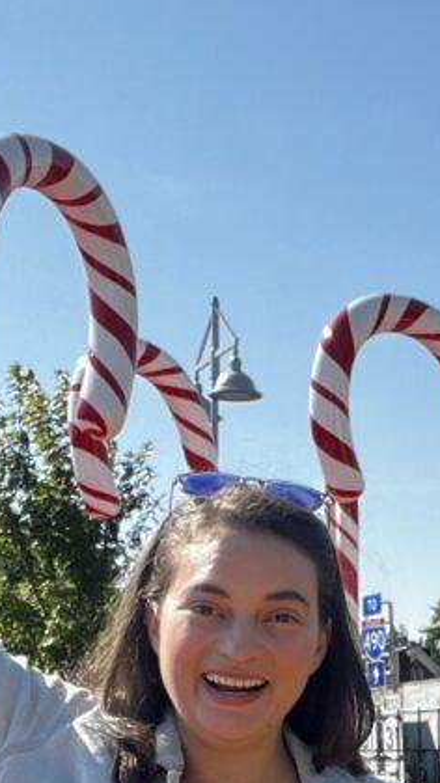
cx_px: 337
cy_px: 786
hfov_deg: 14.5
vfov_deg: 24.4
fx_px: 1723
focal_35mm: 83
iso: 32
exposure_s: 1/831
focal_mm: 2.71
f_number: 2.2
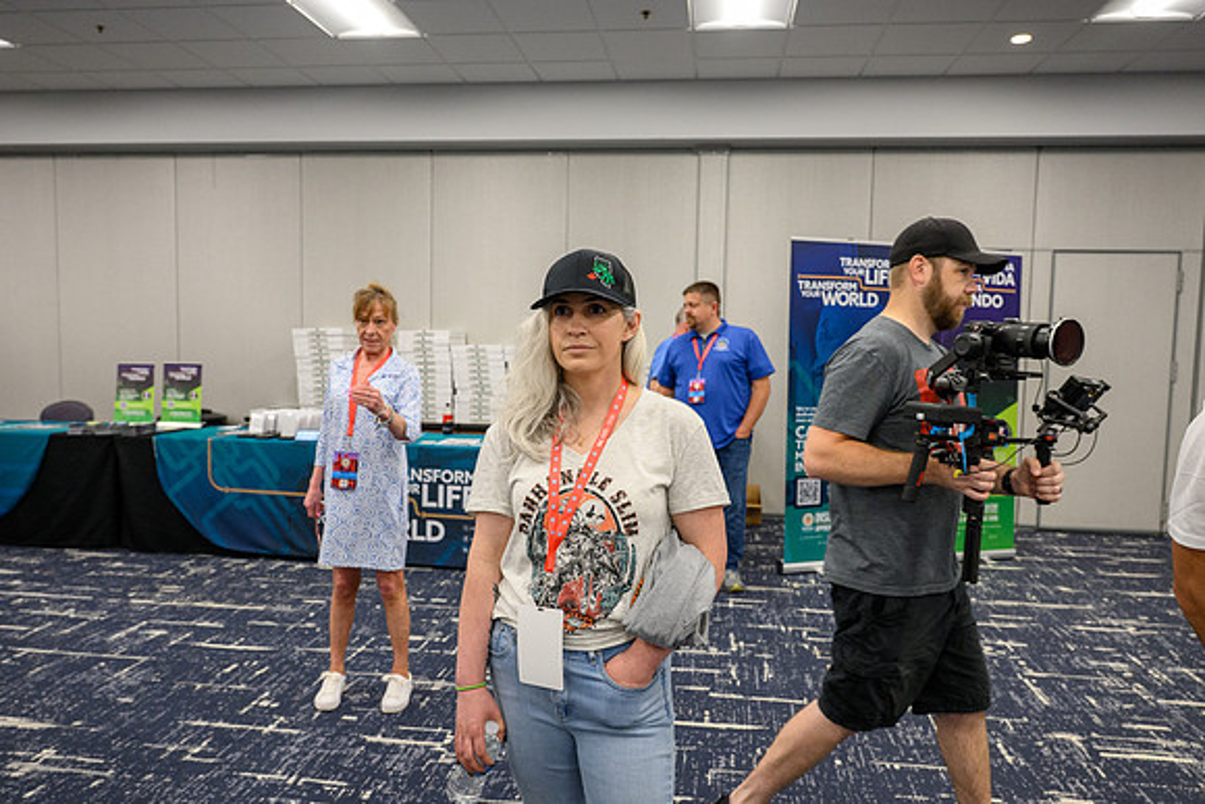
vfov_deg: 48.0
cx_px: 602
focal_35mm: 27
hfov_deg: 67.4
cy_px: 402
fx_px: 904
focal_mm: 27
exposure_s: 1/200
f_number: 4.5
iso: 3600
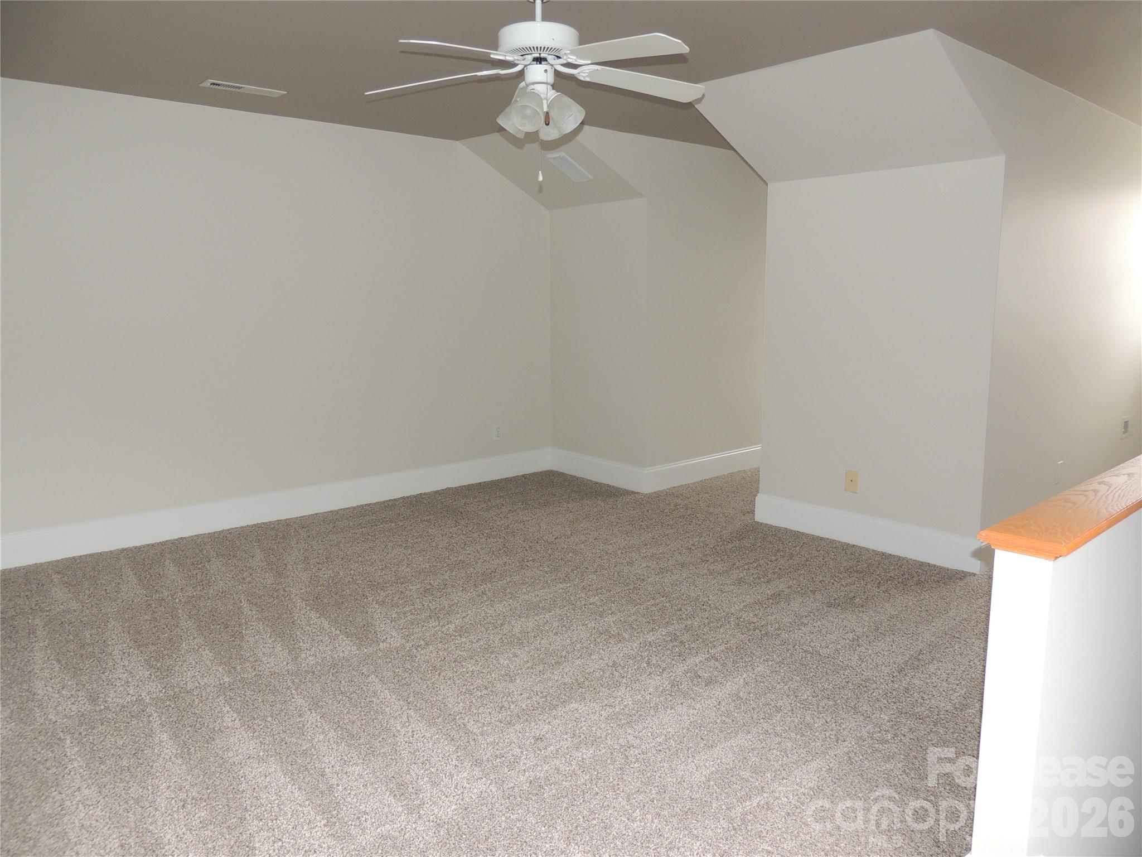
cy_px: 428
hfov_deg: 71.6
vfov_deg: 56.8
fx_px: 792
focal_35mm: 24
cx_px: 571
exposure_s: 1/30
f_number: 3
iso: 200
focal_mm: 4.3
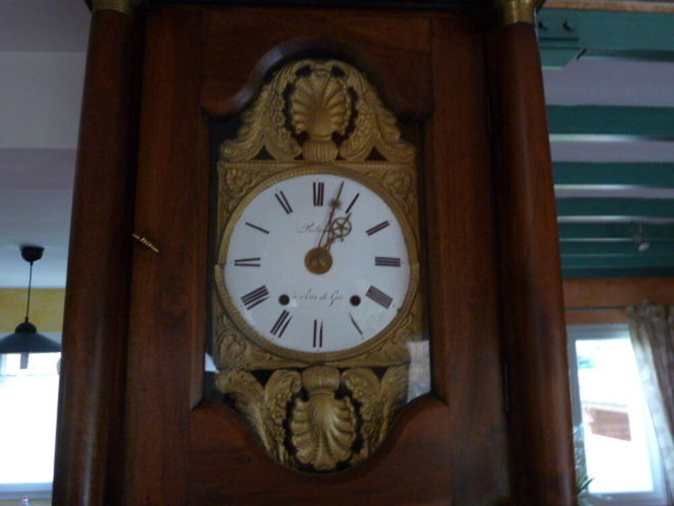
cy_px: 253
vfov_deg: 46.8
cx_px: 337
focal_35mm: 30
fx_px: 584
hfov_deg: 60.0
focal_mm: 5
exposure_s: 1/5
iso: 400
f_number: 3.4
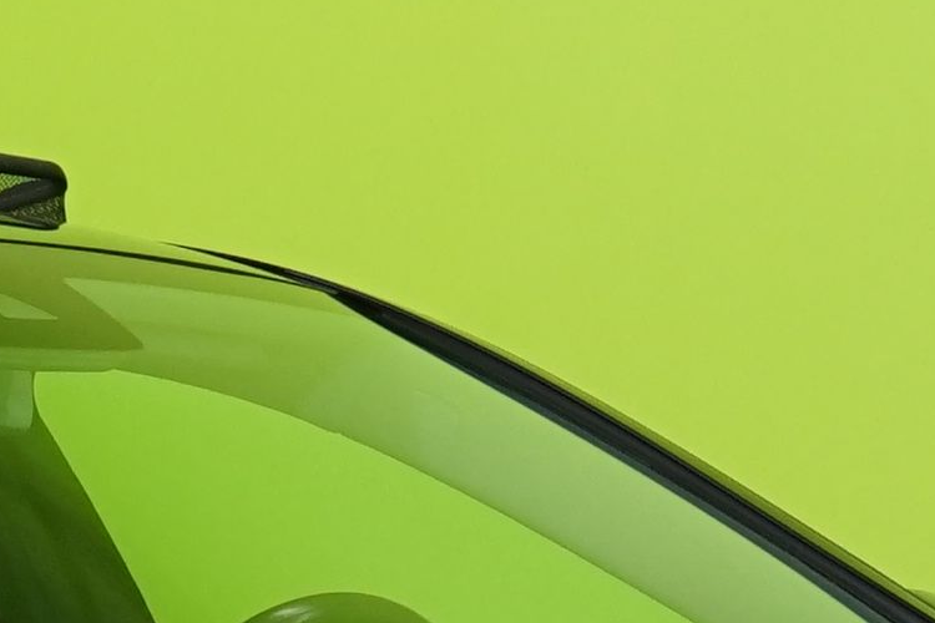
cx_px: 201
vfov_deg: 5.1
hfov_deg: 7.8
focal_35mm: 264
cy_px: 1282
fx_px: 6856
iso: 640
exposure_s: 1/40
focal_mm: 33
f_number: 6.3
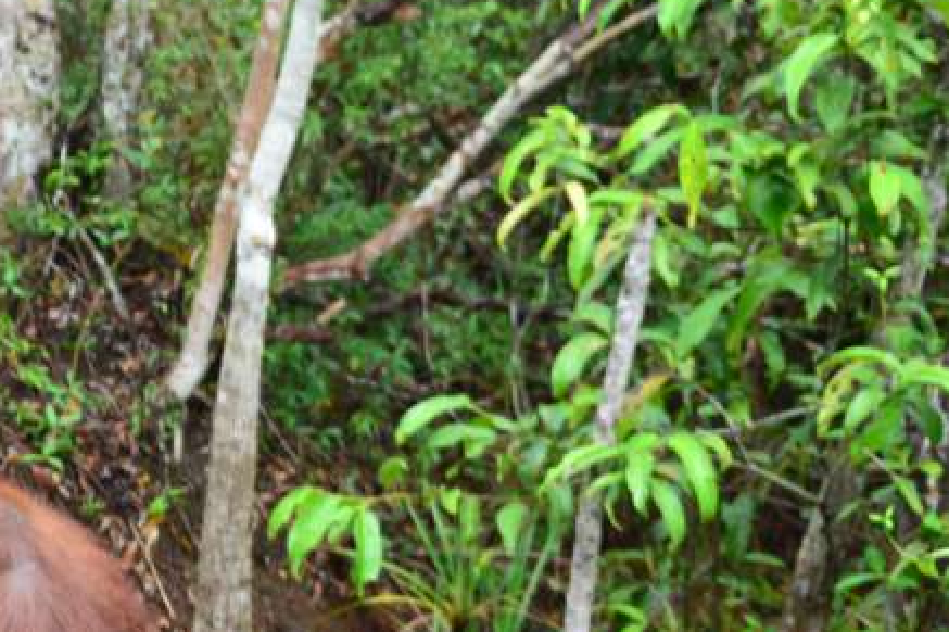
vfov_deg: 15.3
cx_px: -174
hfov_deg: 21.6
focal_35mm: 88
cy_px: 594
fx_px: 2319
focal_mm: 32
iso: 100
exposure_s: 1/30
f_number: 2.8
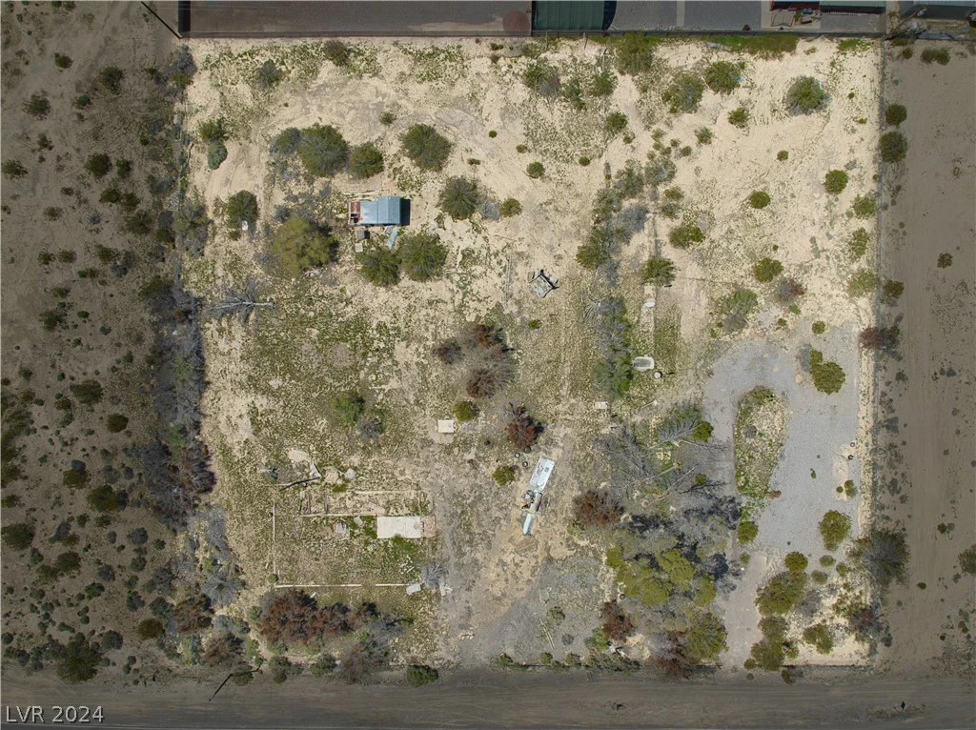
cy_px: 365
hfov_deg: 71.6
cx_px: 488
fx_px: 676
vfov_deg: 56.7
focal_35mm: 24
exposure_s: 1/800
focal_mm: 12.29
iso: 100
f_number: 2.8
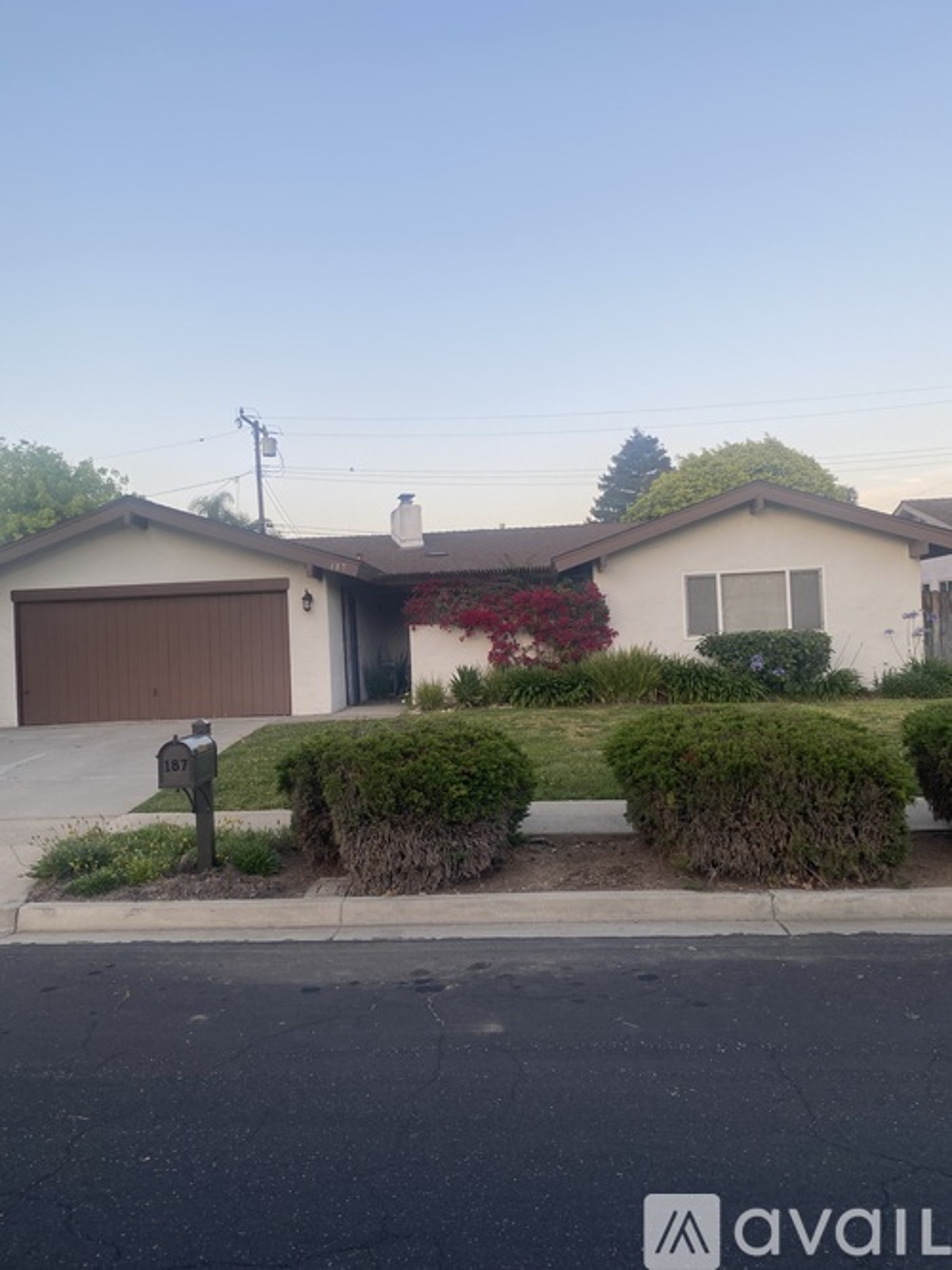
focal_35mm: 26
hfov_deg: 53.0
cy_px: 635
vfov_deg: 67.3
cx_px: 476
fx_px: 954
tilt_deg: +1.2
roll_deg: +2.9
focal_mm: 4.25
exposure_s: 1/166
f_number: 1.8
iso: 32
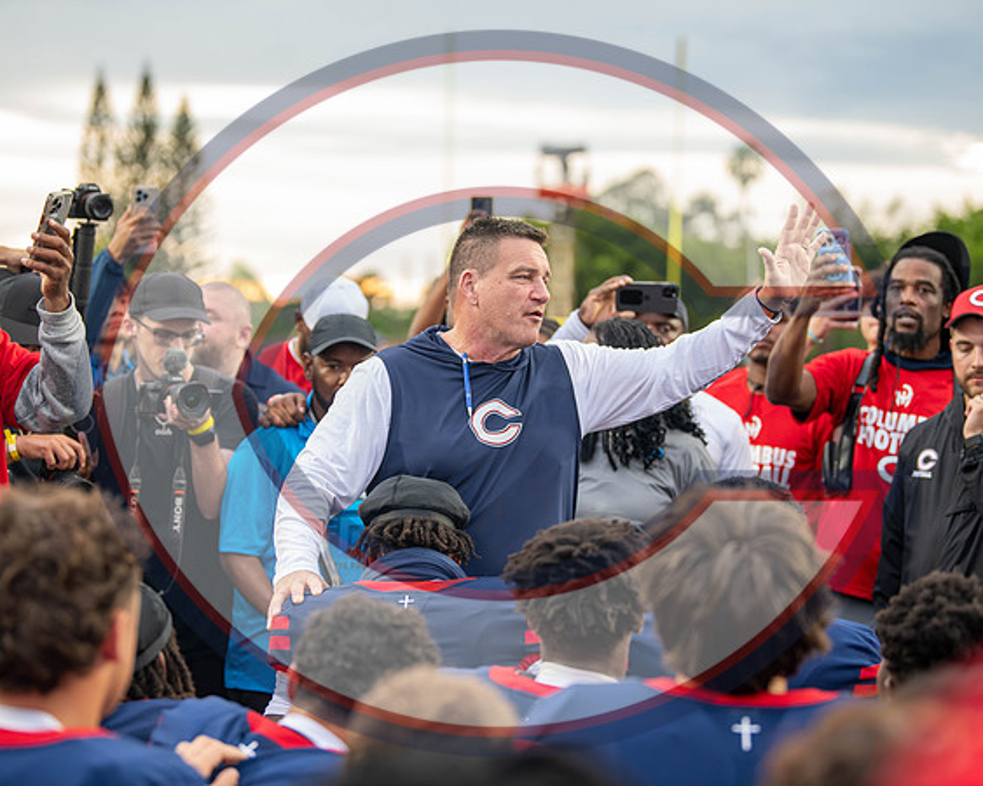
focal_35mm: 101
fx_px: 2948
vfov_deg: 15.2
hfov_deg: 18.9
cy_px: 393
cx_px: 492
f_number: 2.8
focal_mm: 90
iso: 2500
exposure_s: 1/1000
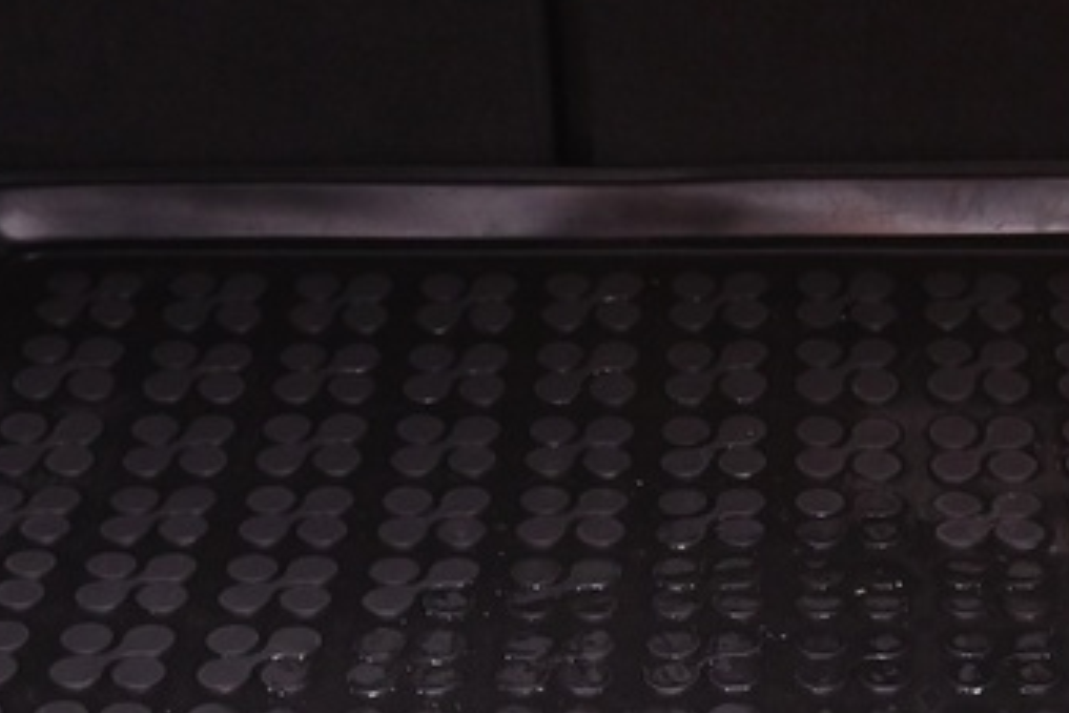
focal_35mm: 115
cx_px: 798
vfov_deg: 11.9
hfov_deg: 17.7
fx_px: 3415
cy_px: 558
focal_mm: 24
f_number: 4
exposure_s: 1/25
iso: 2000
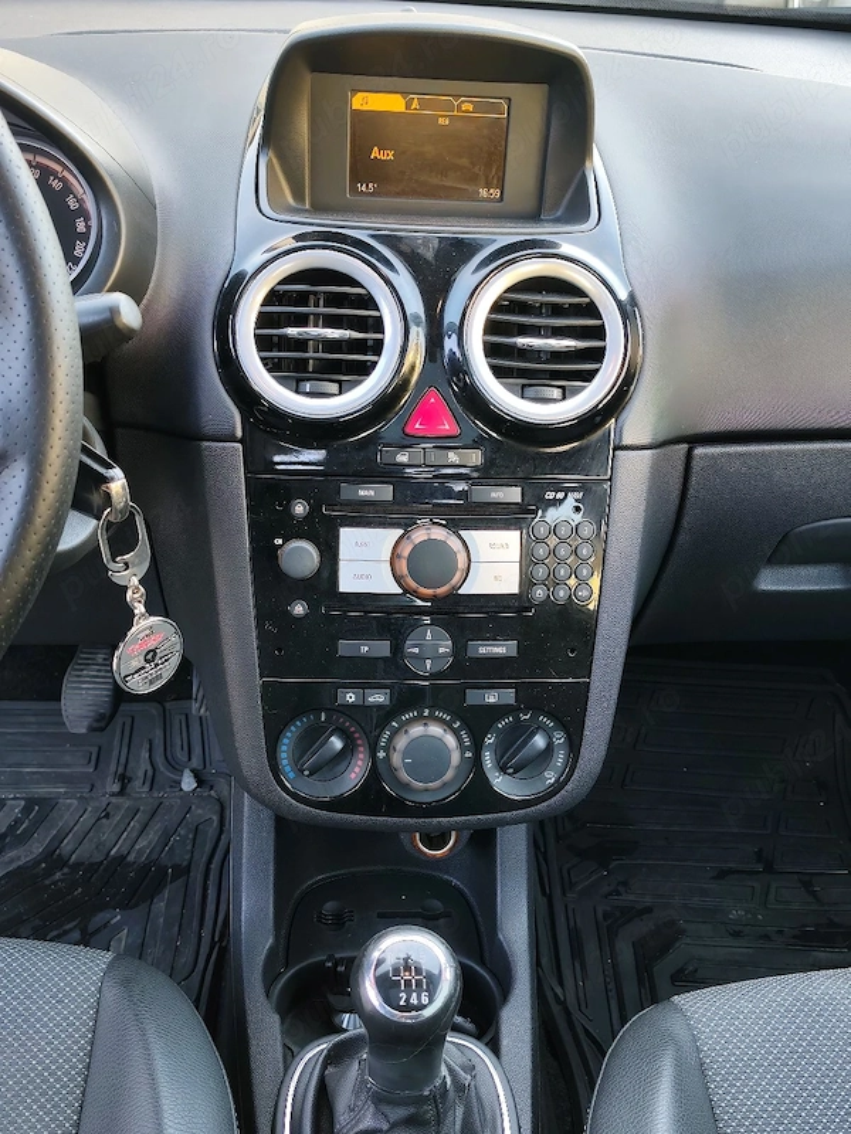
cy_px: 567
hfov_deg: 40.7
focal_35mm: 35
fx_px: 1147
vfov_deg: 52.6
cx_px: 426
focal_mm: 6.07
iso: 200
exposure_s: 1/51.3
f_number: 1.7
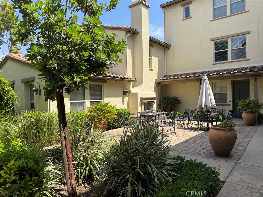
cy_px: 98
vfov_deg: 56.8
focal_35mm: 24
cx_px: 132
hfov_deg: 71.6
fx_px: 182
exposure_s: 1/2370
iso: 80
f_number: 1.78
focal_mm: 6.76
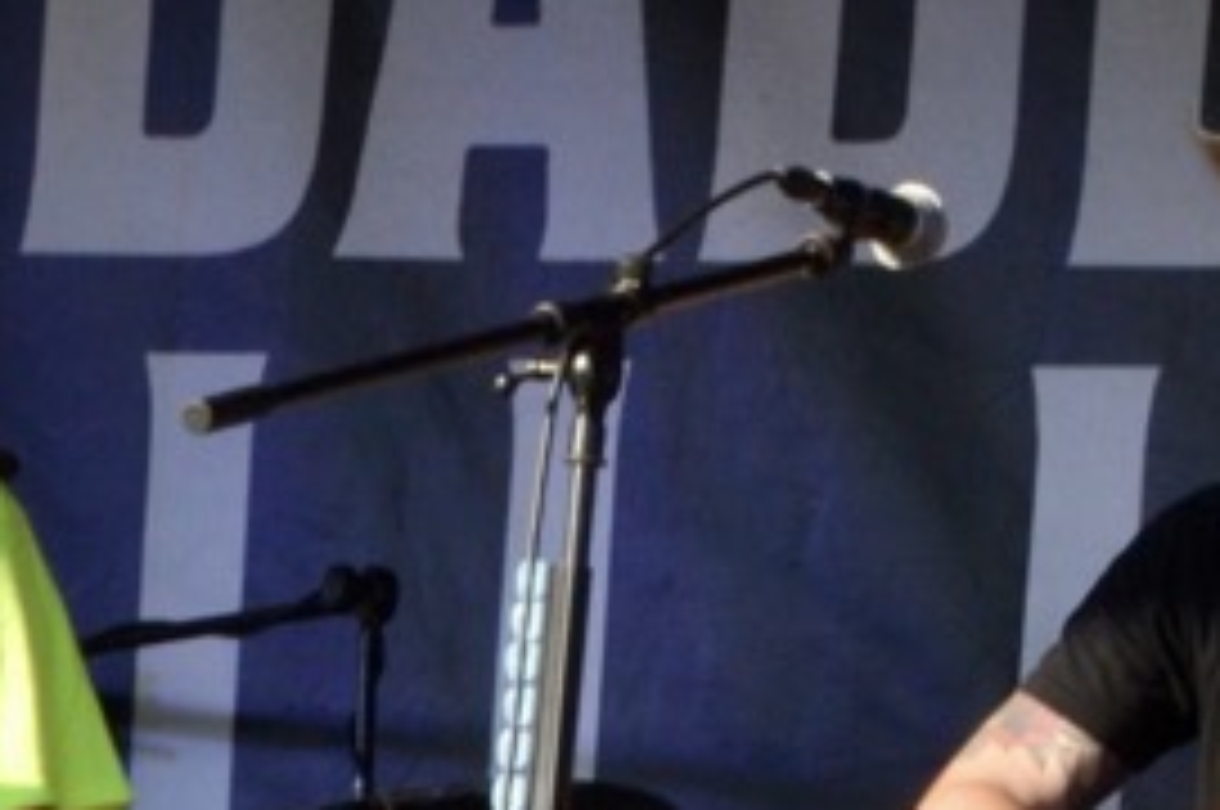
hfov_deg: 3.6
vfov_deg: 2.4
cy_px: 1107
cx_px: 140
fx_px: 19361
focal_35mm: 572
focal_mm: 86
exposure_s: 1/200
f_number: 20
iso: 720
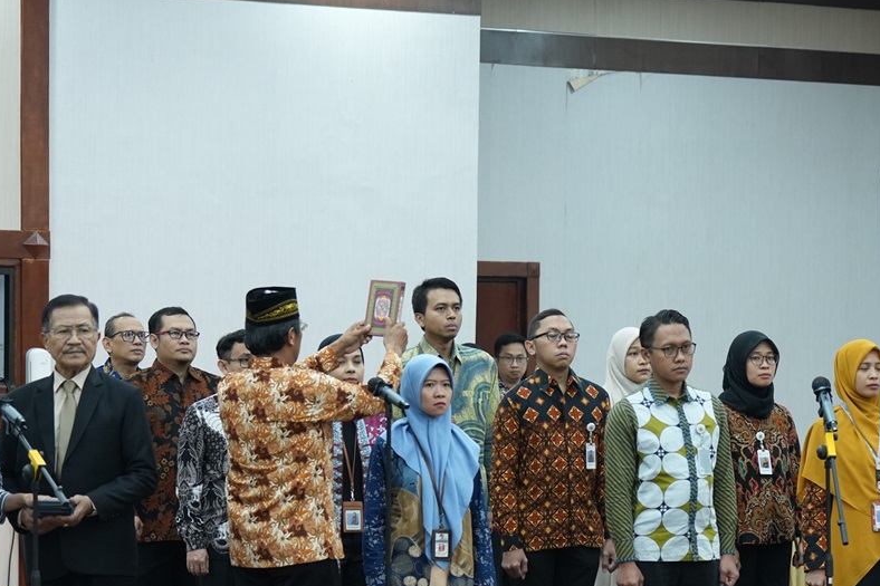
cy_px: 464
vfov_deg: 10.1
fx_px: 3324
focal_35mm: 136
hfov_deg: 15.1
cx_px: 533
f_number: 4
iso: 2000
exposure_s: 1/125
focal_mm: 85
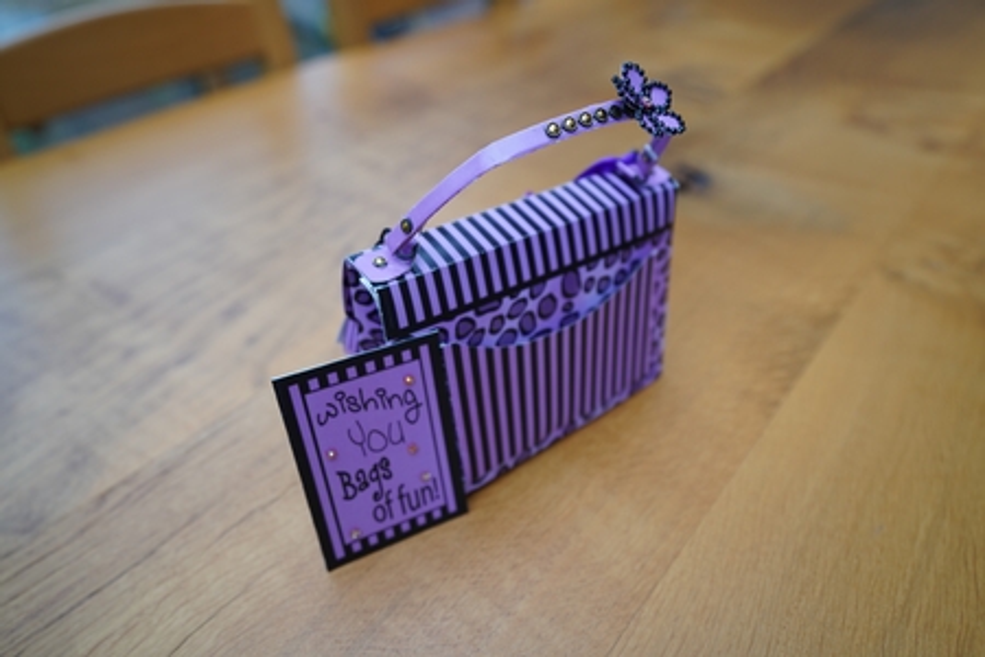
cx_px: 492
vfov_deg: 49.6
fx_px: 711
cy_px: 328
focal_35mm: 26
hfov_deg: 69.4
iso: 320
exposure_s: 1/30
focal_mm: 26
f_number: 2.8
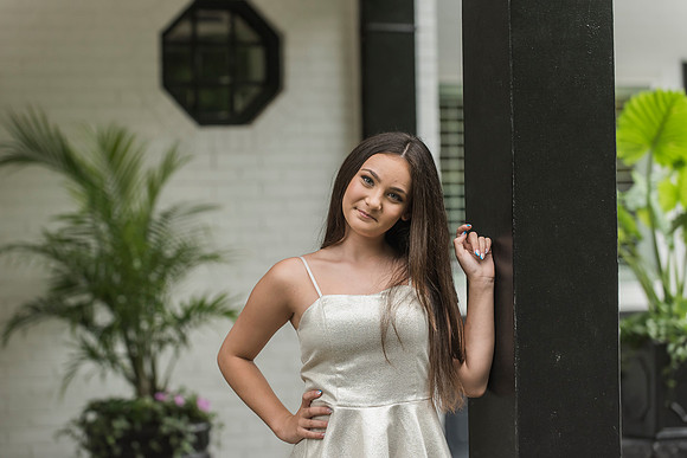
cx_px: 347
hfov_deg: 16.8
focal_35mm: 122
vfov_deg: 11.3
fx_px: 2325
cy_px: 228
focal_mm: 120
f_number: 4
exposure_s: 1/640
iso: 800
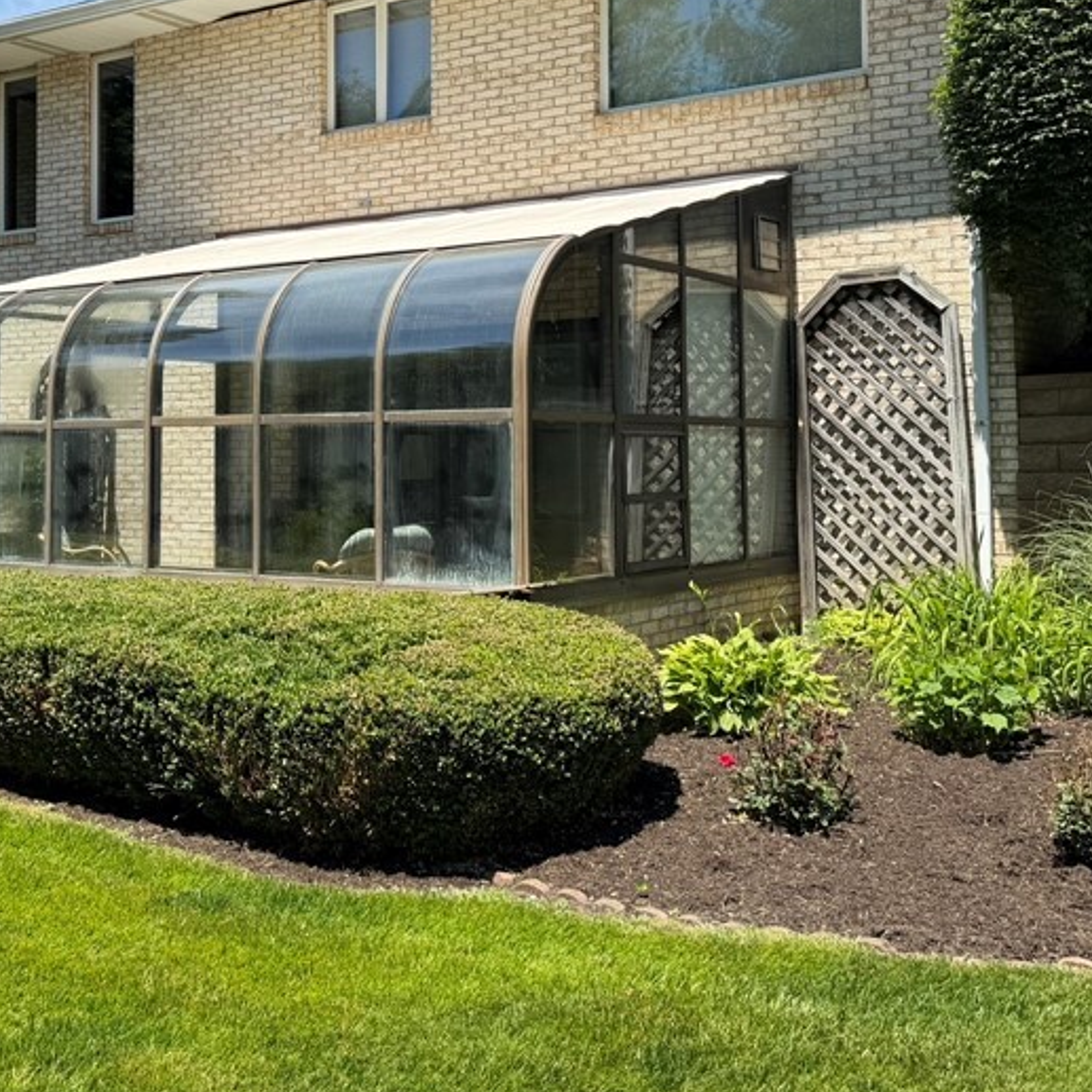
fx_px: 1499
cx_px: 365
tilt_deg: +4.7
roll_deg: +0.6
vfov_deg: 39.4
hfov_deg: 39.6
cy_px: 340
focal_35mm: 42
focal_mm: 6.76
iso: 80
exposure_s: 1/3584
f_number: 1.78
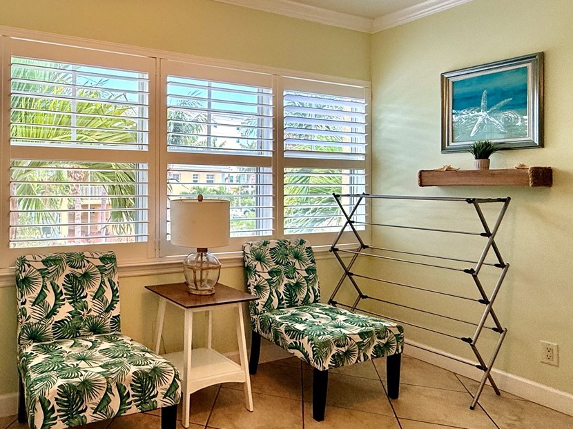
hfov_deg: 60.9
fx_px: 447
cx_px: 129
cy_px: 183
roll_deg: -0.1
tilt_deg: +0.1
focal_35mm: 27
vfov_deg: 51.1
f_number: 2.2
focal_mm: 2.22
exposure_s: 1/120
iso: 64
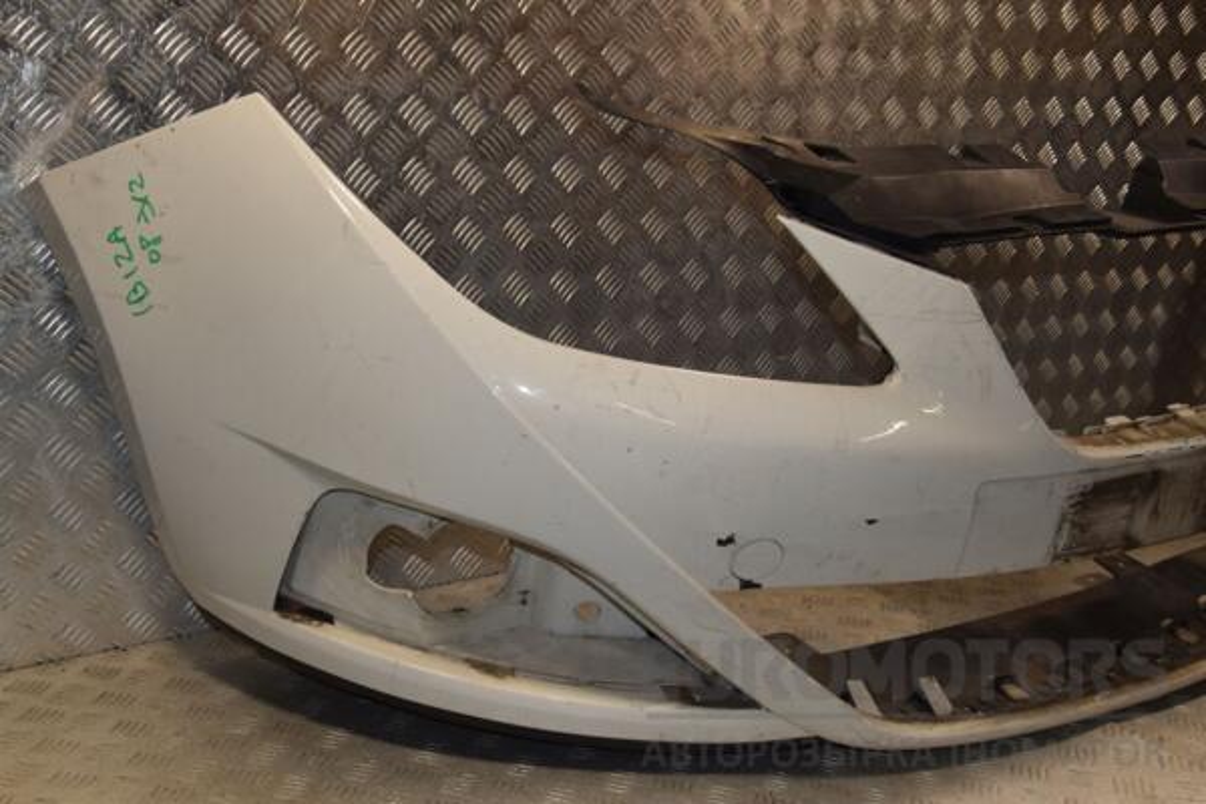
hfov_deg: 46.4
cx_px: 603
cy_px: 402
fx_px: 1407
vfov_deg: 31.9
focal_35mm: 42
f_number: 9
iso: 800
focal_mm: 28
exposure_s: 1/200
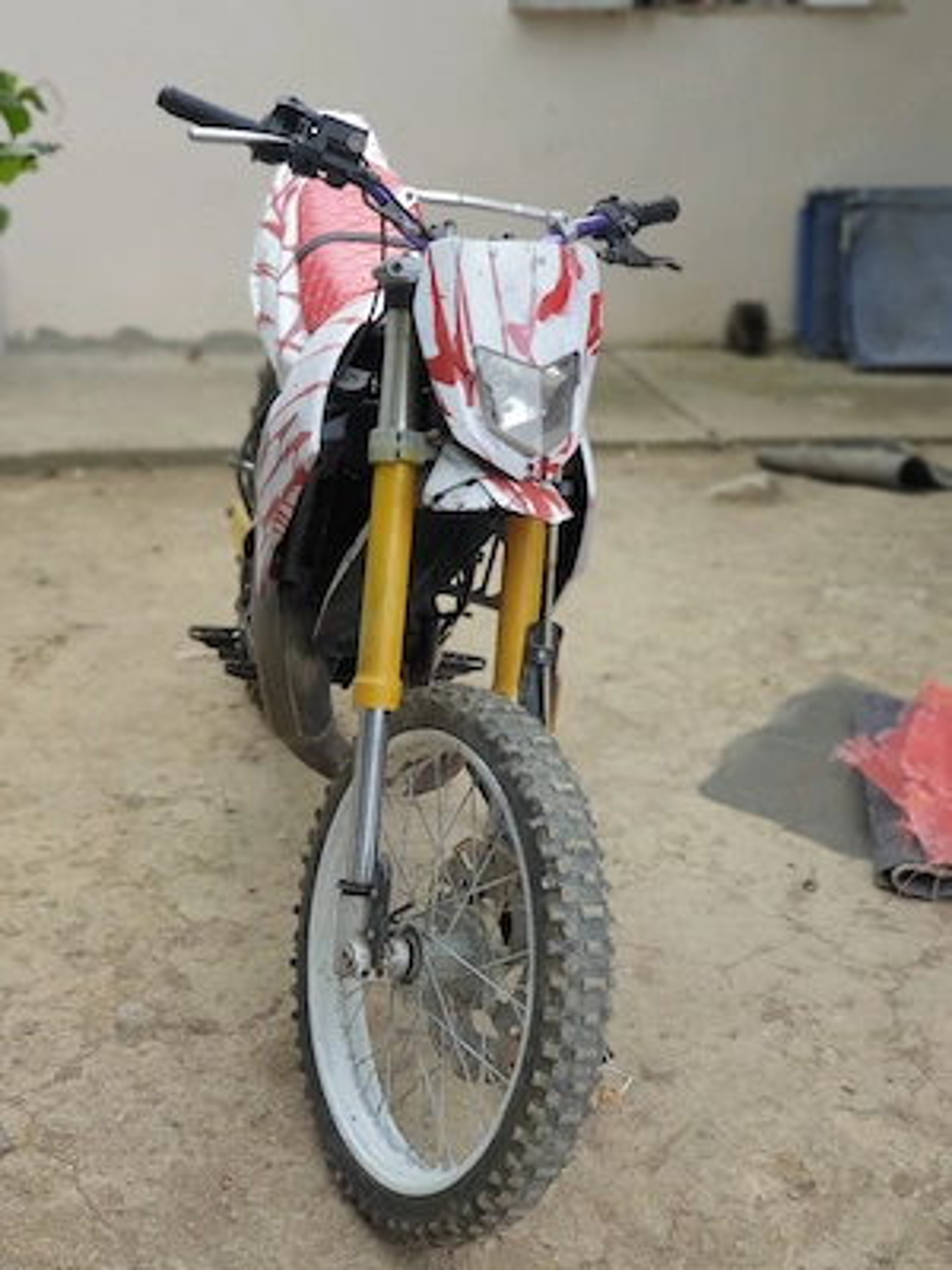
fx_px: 1907
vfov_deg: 36.8
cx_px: 476
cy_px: 635
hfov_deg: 28.0
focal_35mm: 52
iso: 100
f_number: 2.4
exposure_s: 1/100
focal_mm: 6
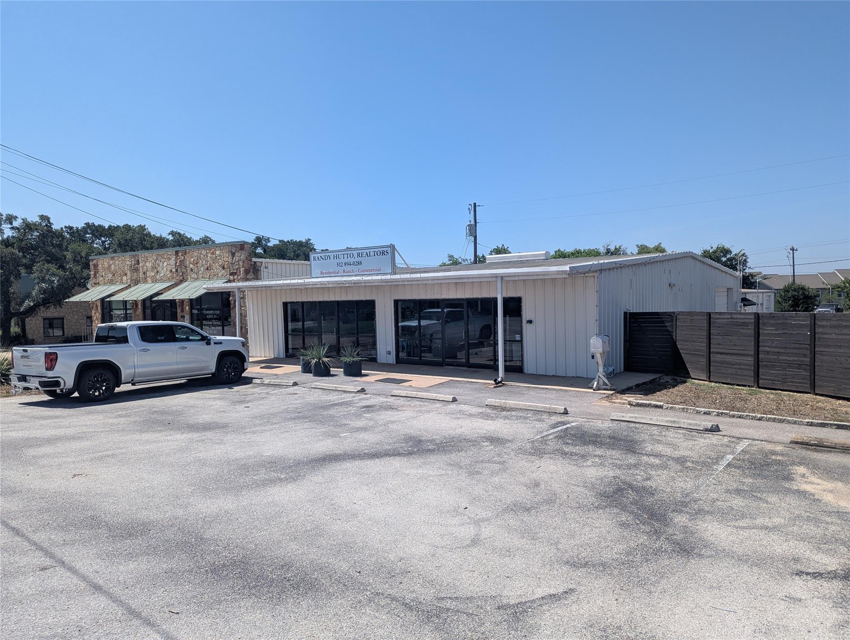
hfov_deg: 71.5
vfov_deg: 56.9
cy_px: 320
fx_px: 590
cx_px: 425
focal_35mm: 24
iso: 52
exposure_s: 1/2358
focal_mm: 6.81
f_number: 1.85
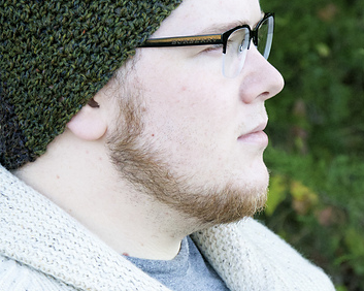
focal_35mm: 204
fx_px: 2196
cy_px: 141
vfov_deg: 7.6
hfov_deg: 9.5
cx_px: 156
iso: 1600
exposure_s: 1/250
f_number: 8
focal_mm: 80
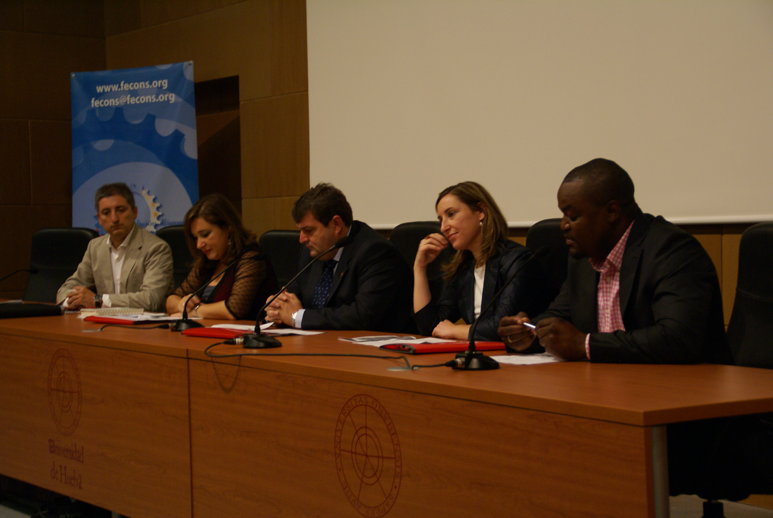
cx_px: 386
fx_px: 1451
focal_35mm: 68
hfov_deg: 29.8
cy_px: 259
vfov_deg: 20.2
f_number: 4.5
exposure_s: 1/25
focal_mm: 45
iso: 400
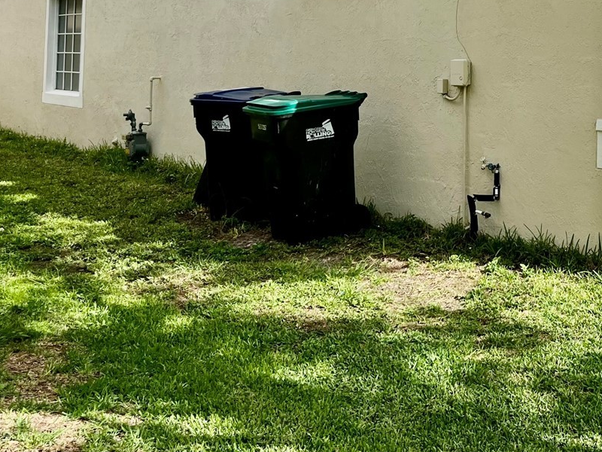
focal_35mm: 52
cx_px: 485
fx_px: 904
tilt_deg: +2.2
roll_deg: -1.3
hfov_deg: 35.6
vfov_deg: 26.8
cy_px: 20
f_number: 1.6
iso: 50
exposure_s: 1/4149
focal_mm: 5.1
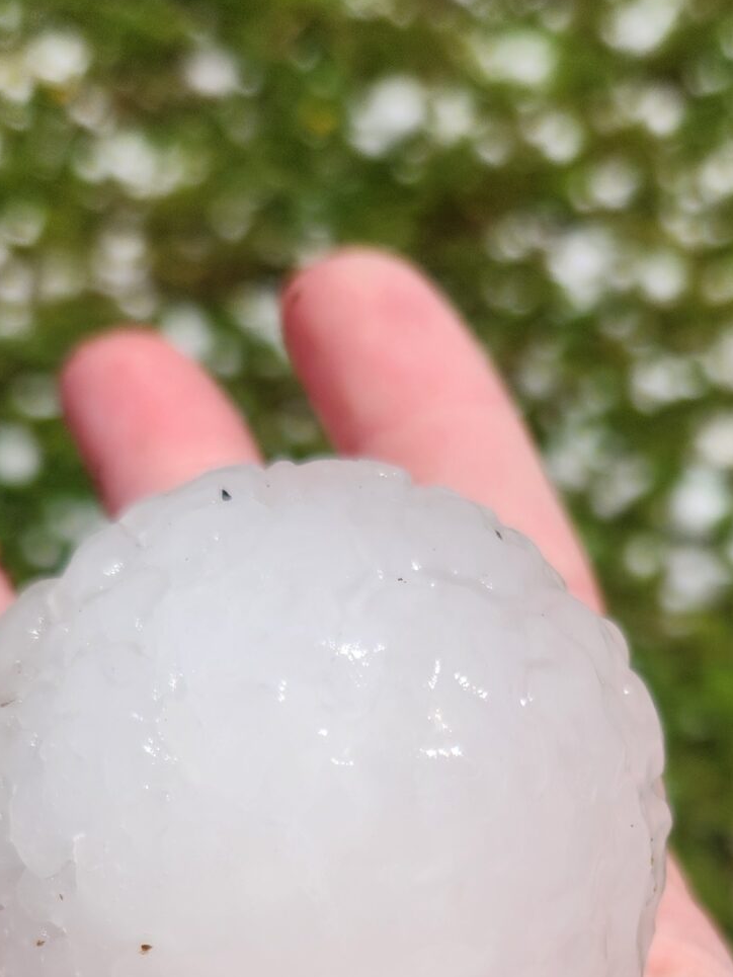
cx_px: 395
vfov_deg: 29.9
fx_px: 1722
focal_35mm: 61
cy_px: 934
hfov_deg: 24.0
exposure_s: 1/3409
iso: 20
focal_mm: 5.4
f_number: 1.8
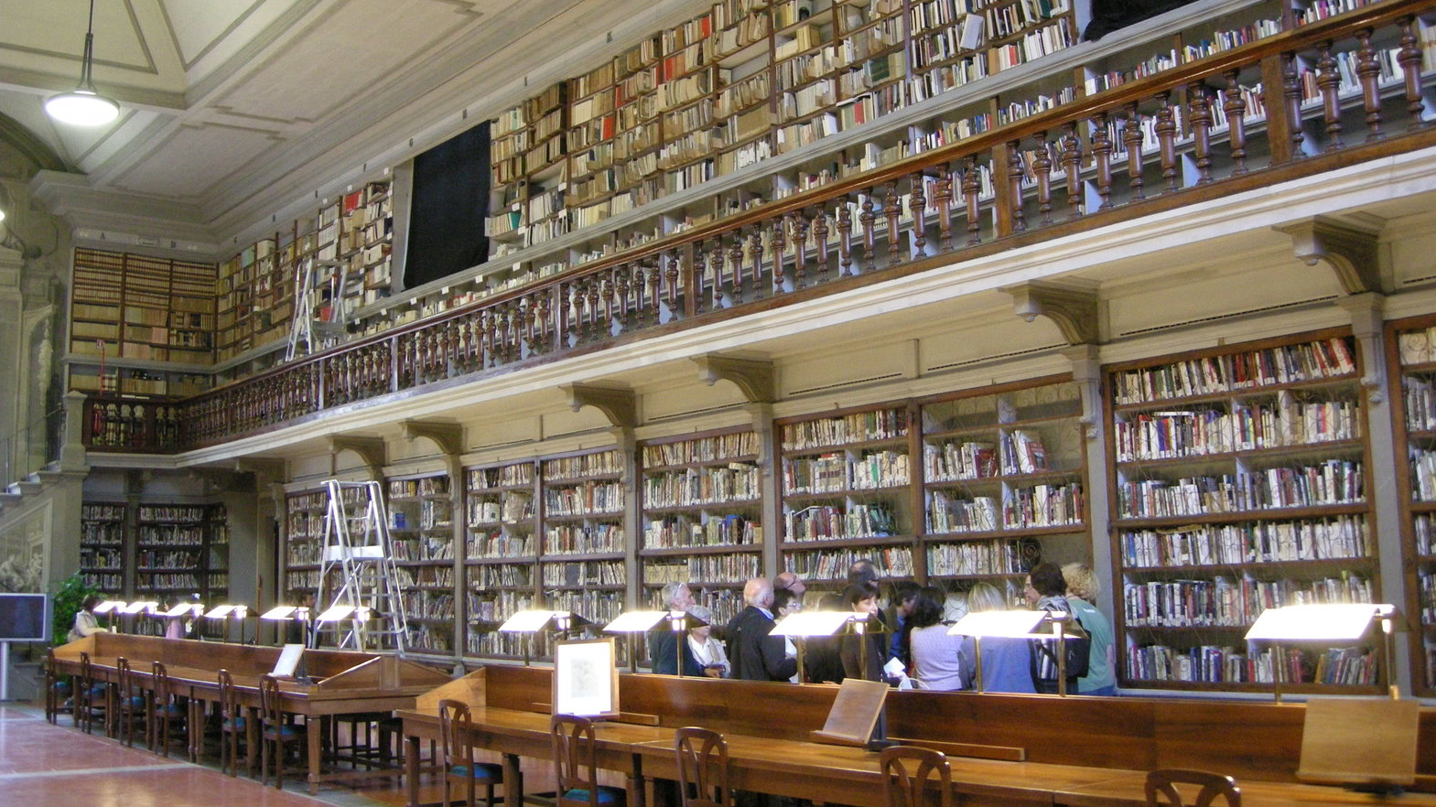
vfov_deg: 29.7
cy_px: 356
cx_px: 731
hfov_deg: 50.5
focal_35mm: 40
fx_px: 1523
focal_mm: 7.5
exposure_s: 1/16
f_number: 2.7
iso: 400
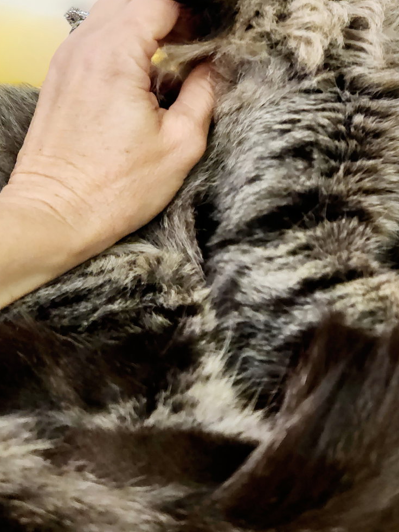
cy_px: 130
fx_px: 768
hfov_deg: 28.2
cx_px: 347
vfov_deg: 37.2
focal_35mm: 50
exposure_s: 1/120
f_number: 1.8
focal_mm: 5.4
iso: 250
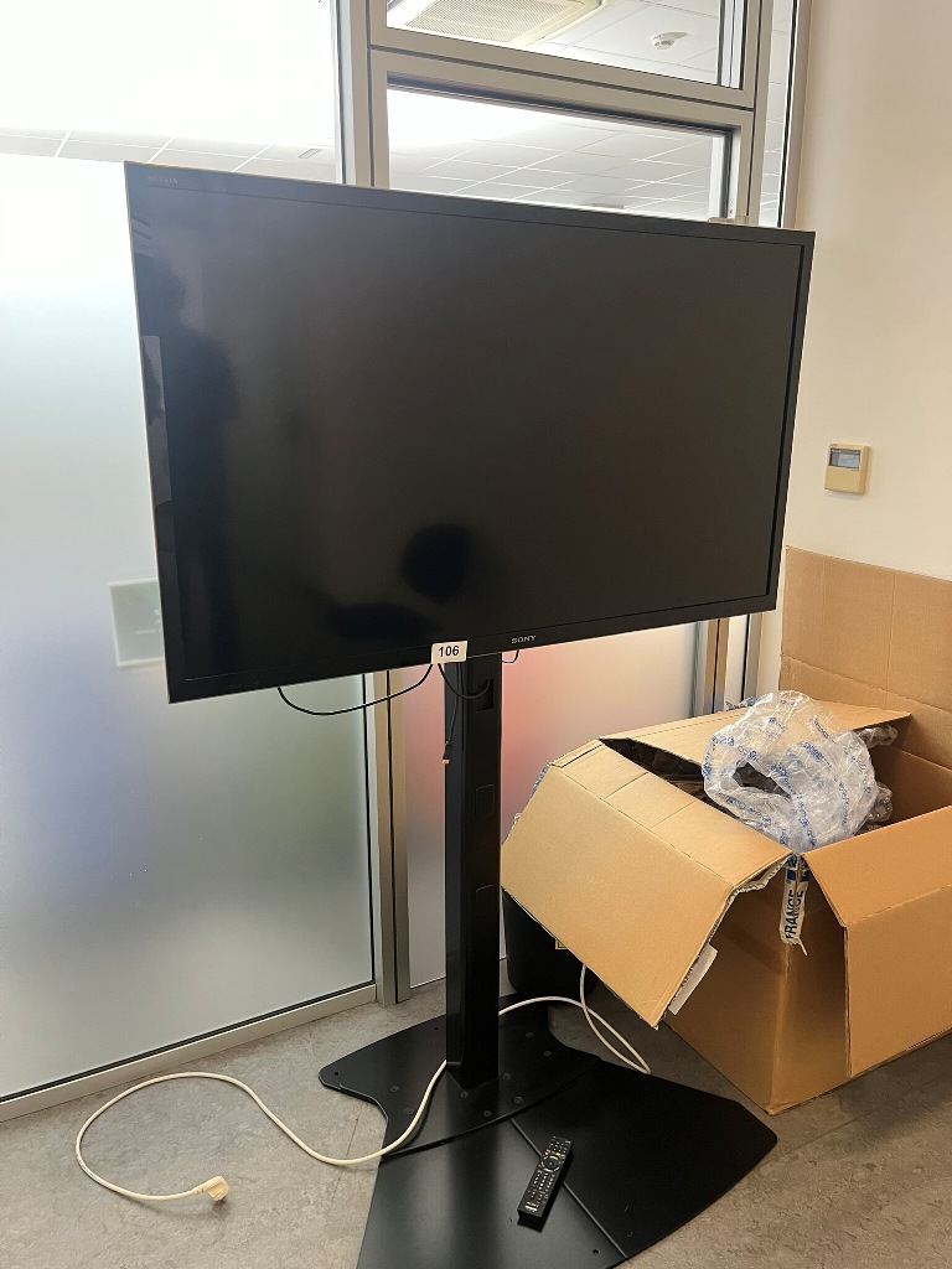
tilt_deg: -14.3
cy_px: 634
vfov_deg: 67.3
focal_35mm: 26
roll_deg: -0.5
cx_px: 476
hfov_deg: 53.1
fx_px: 953
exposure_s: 1/50
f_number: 1.6
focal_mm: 5.1
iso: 320
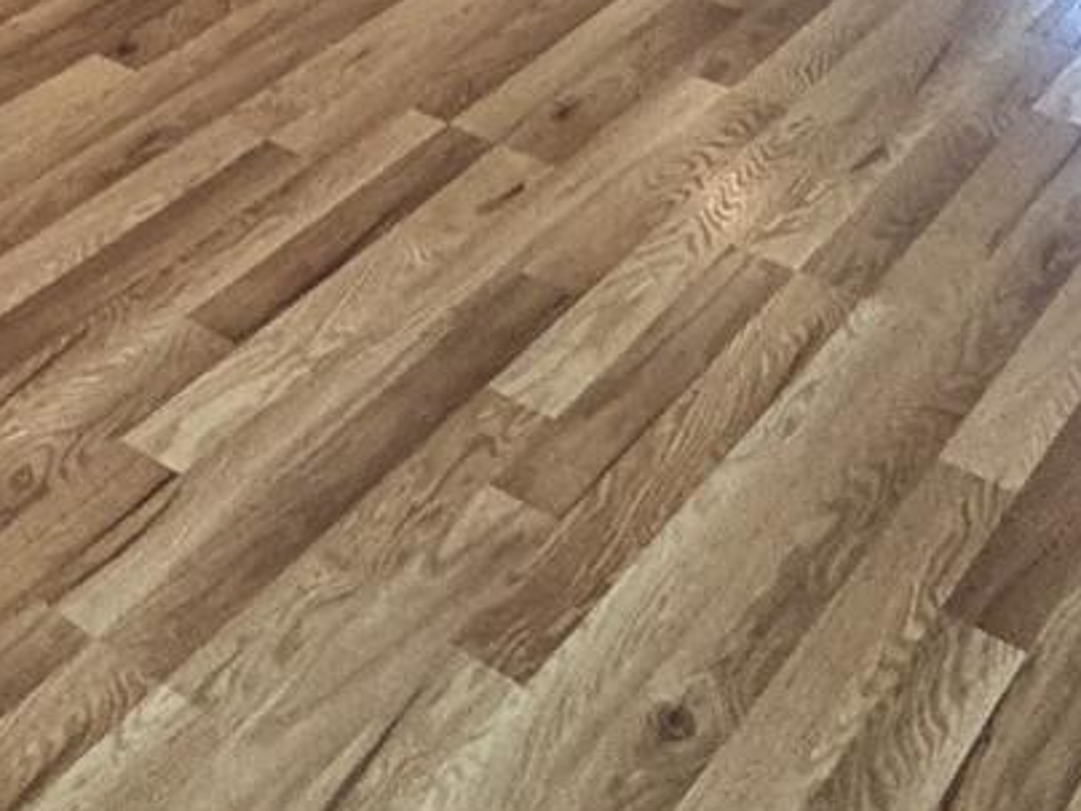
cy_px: -956
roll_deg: +0.6
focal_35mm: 71
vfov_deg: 15.2
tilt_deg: -2.0
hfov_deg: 24.3
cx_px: -281
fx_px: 2217
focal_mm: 2.22
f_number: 2.2
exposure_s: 1/120
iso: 200
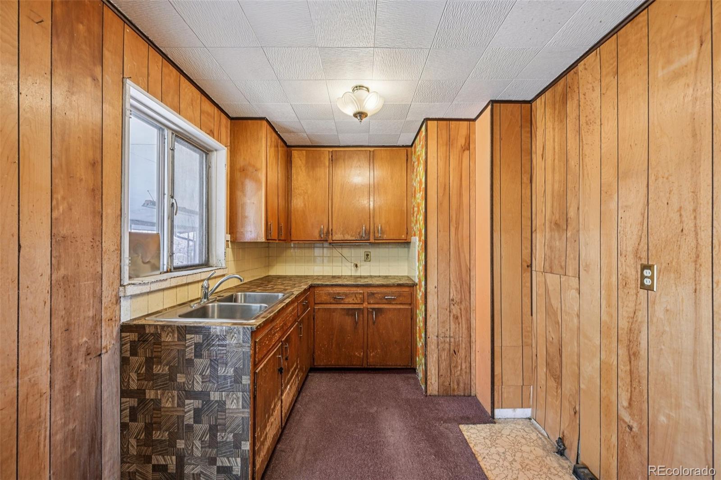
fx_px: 280
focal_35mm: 14
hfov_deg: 104.3
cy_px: 240
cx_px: 360
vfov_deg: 81.2
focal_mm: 14
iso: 400
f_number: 8
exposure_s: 1/13
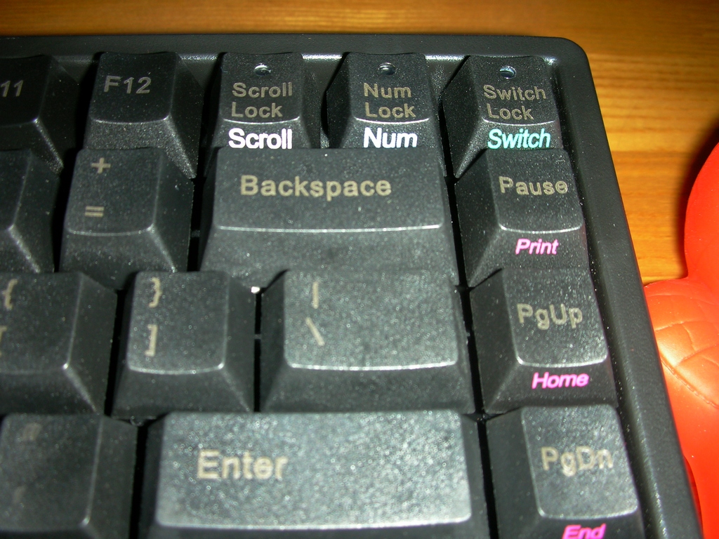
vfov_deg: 40.7
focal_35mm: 35
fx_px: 727
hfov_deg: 52.6
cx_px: 360
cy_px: 270
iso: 50
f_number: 8.5
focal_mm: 5.8
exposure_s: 1/60.1
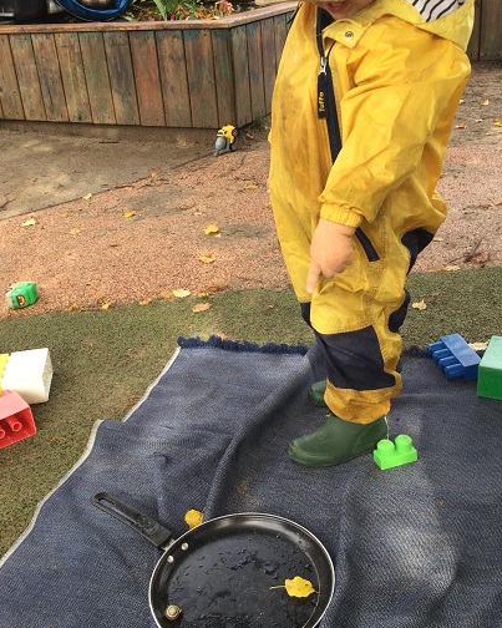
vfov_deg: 45.8
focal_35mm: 40
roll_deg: +4.3
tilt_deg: -23.5
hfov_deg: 37.3
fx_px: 743
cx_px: 239
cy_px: 303
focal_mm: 3.3
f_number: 2.4
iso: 25
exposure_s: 1/120
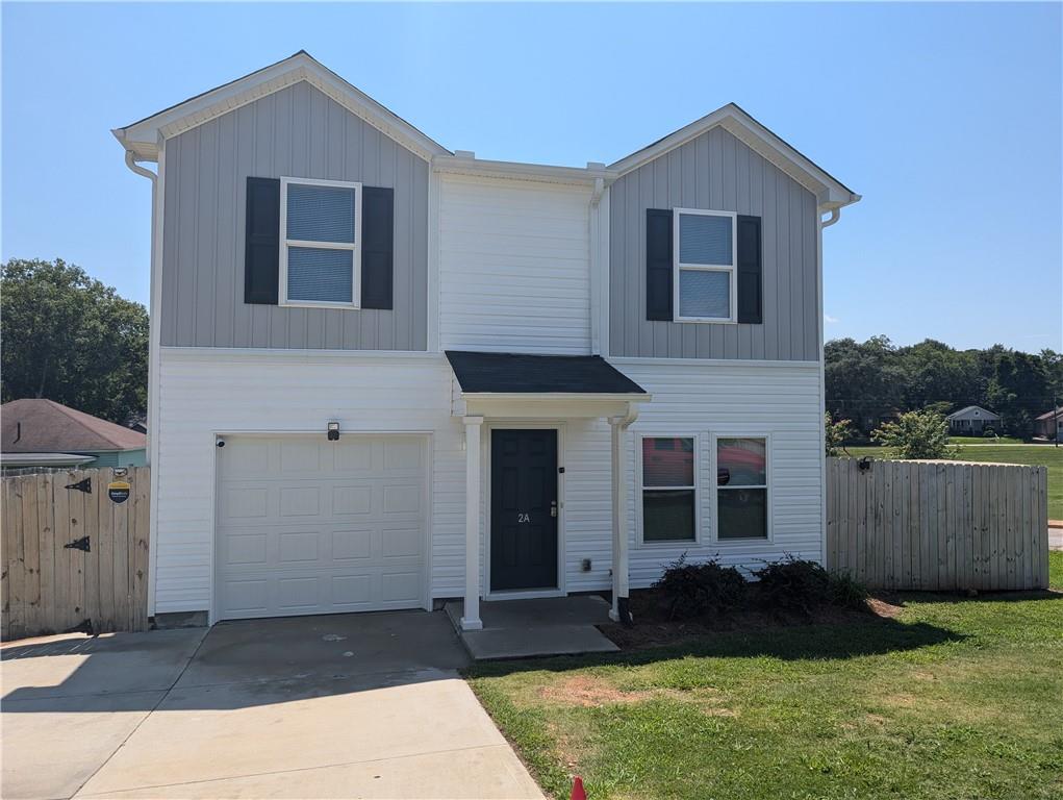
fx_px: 738
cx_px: 532
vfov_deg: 56.9
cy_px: 400
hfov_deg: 71.5
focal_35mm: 24
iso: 22
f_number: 1.68
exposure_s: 1/1066
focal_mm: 6.9
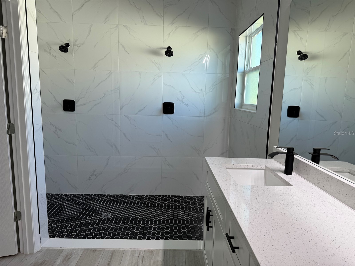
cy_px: 133
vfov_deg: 56.8
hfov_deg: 71.6
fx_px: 246
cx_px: 178
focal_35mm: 24
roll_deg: -1.4
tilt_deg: -8.4
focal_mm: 6.76
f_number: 1.78
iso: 80
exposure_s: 1/120
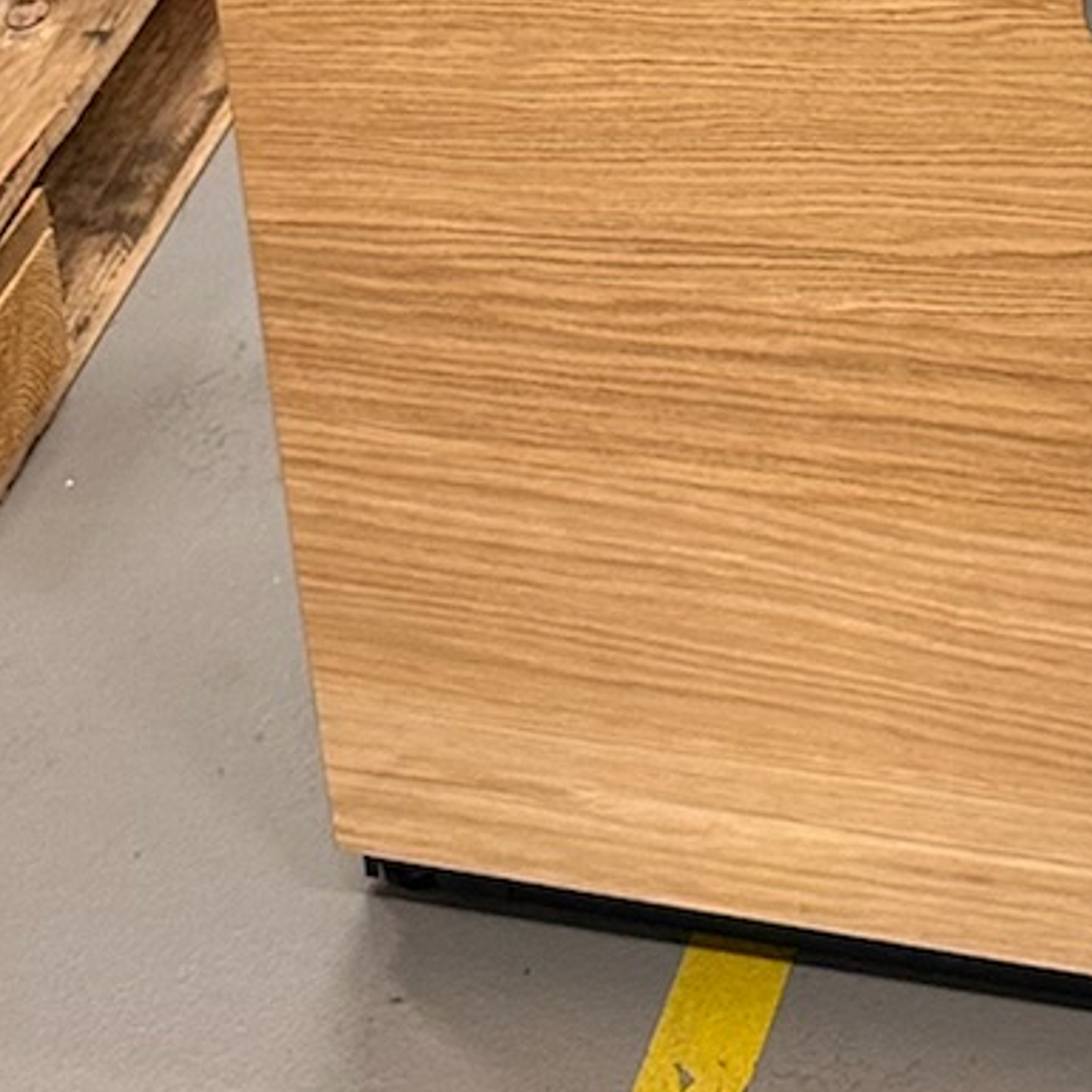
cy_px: -842
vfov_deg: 13.8
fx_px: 4033
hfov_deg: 15.1
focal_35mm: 113
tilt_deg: -25.7
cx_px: 1180
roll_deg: +1.4
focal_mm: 6.86
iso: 160
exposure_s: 1/100
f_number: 1.78
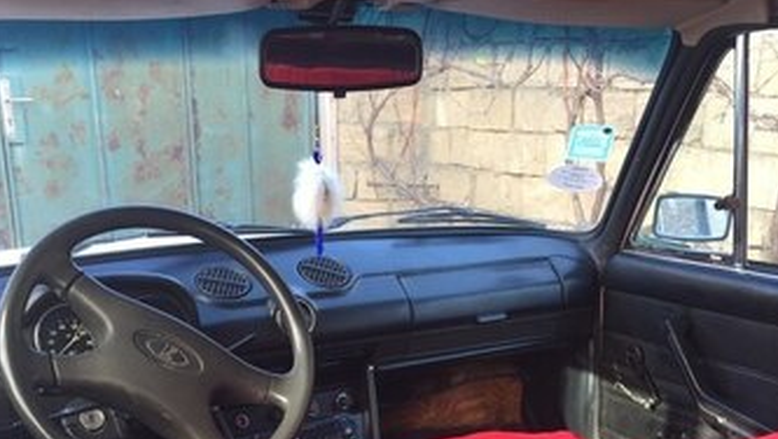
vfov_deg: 23.5
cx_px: 407
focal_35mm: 47
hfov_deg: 43.7
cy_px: 516
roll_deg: -1.6
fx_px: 970
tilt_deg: -23.1
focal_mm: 4.15
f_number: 2.2
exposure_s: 1/50
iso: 40
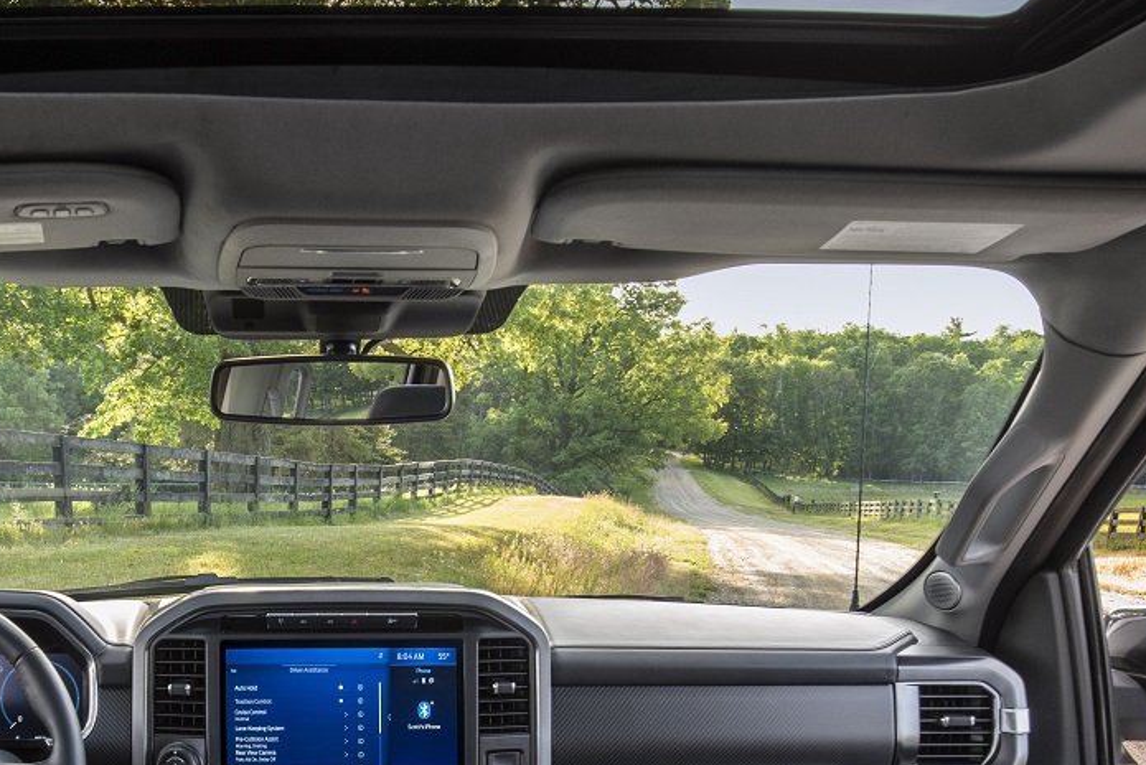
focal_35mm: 41
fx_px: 1306
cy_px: 733
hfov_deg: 46.0
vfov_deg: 30.7
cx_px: 313
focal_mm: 19
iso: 400
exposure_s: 1/40
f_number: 8
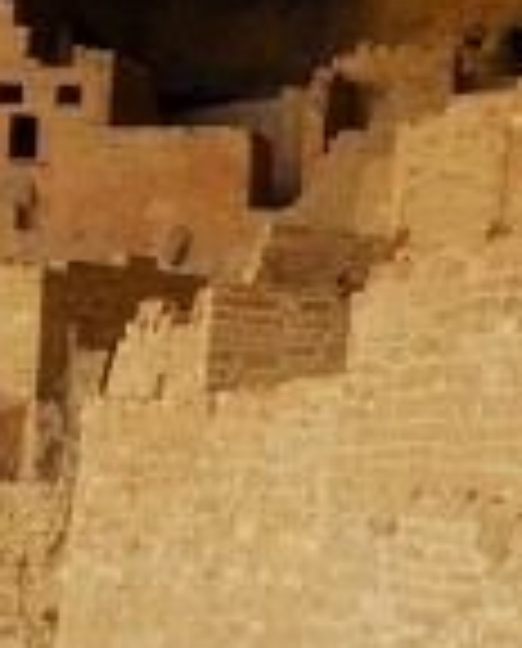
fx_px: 2726
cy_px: 824
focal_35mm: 142
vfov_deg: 13.1
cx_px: 68
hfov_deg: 10.9
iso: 250
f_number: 5.6
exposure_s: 1/125
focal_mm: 27
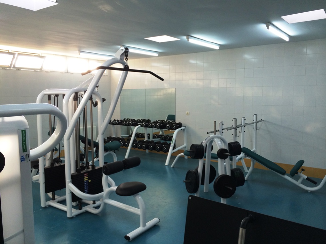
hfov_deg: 60.0
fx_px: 282
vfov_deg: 46.8
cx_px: 163
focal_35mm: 30
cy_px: 122
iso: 64
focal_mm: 4.12
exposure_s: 1/100
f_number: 2.2
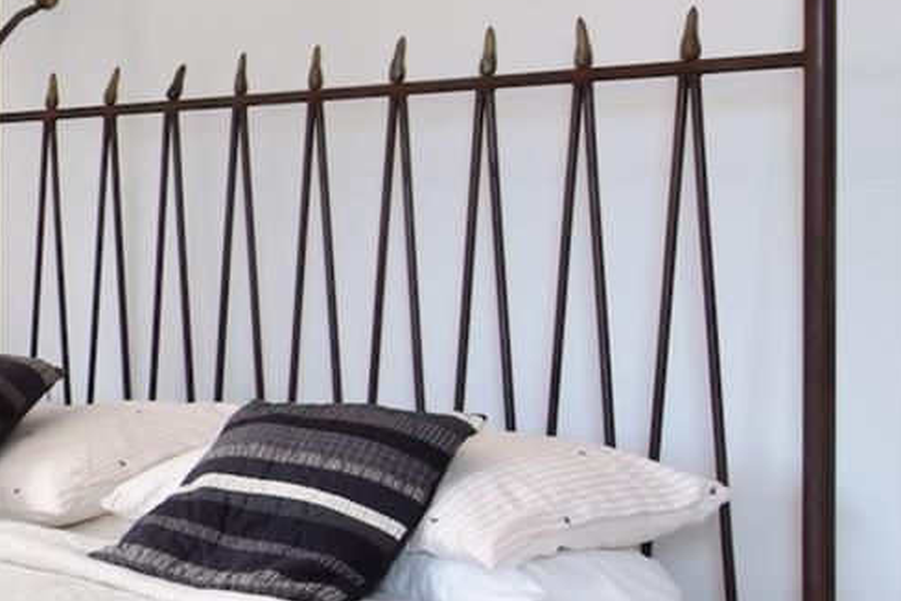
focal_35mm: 69
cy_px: 226
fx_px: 1729
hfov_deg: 20.0
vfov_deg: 19.7
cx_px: -770
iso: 640
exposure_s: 1/80
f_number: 8
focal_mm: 11
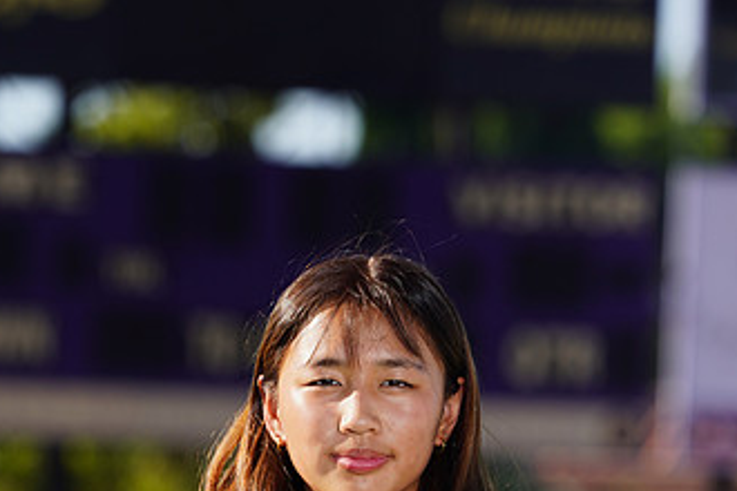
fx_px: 11545
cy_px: 629
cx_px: 345
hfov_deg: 3.7
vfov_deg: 2.4
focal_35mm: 564
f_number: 9
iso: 100
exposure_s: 1/250
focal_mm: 321
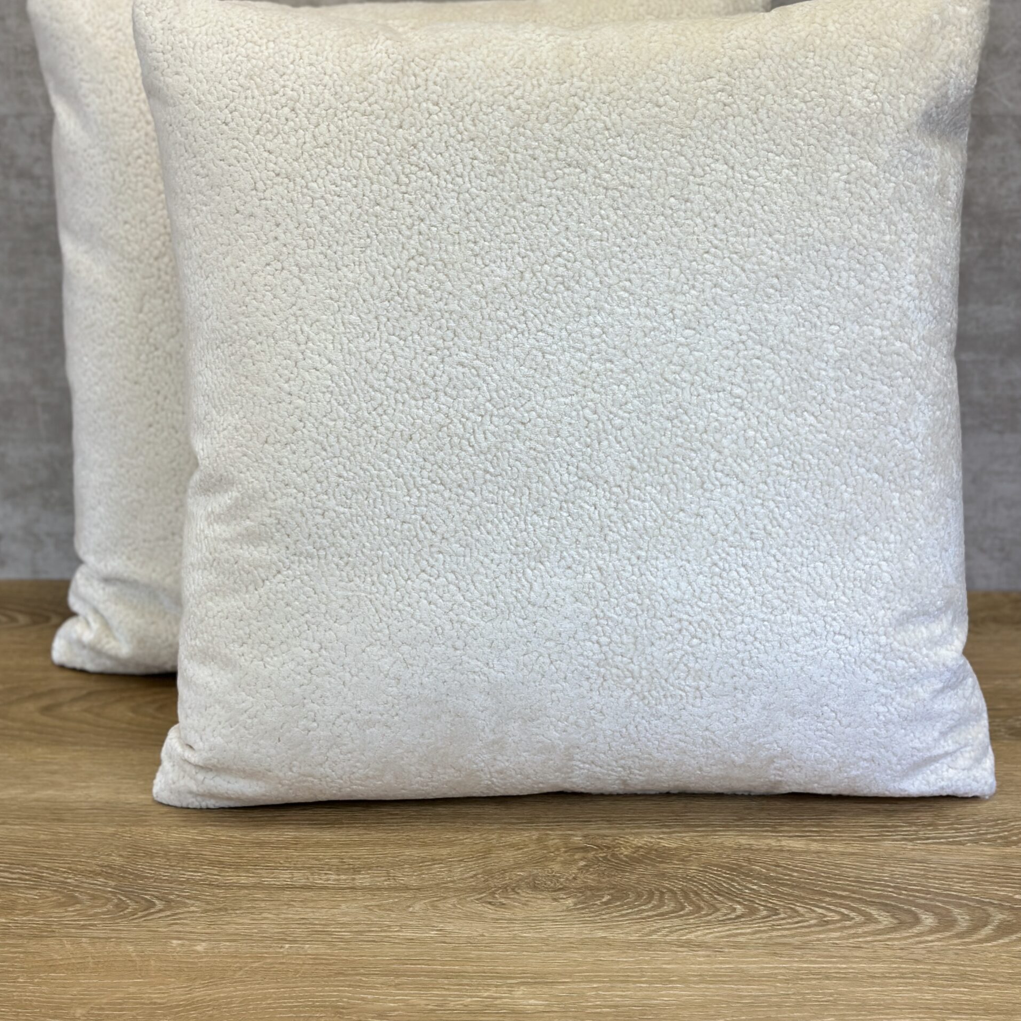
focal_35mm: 57
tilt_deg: -16.9
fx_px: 1902
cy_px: 385
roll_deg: +0.6
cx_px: 513
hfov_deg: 30.0
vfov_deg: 29.9
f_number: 1.78
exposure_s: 1/317
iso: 80
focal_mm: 6.86
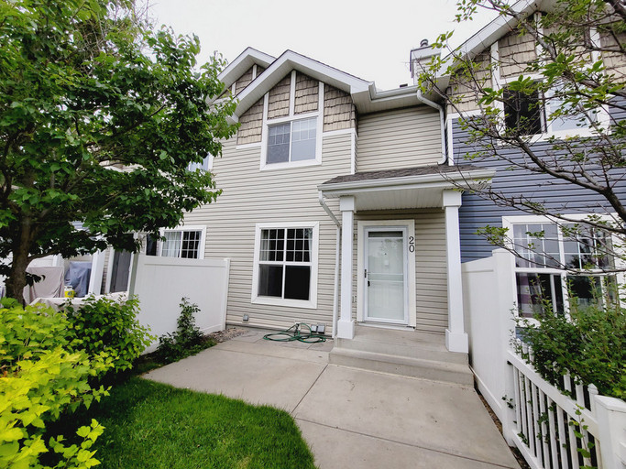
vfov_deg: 89.9
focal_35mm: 13
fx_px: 235
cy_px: 234
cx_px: 313
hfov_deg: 106.2
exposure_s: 1/1677
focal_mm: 2.2
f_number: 2.2
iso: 64
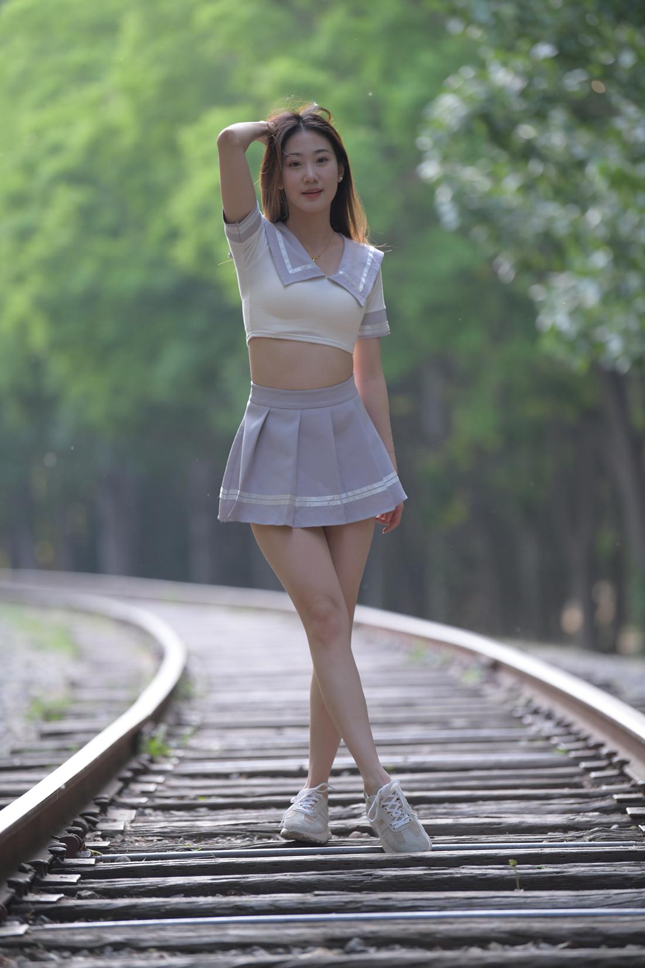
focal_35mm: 180
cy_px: 484
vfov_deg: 11.4
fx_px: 4837
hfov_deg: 7.6
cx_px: 322
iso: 1400
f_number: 3.2
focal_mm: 180
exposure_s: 1/800
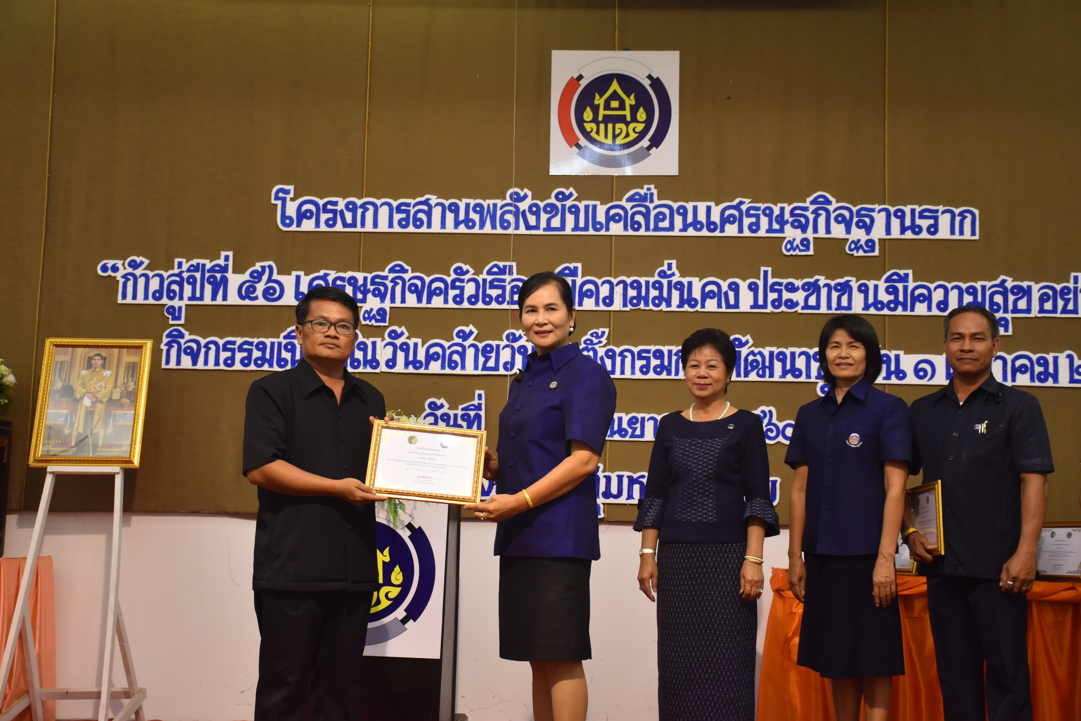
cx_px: 540
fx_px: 1441
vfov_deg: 28.1
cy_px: 360
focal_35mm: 48
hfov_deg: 41.1
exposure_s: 1/60
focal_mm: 32
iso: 720
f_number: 4
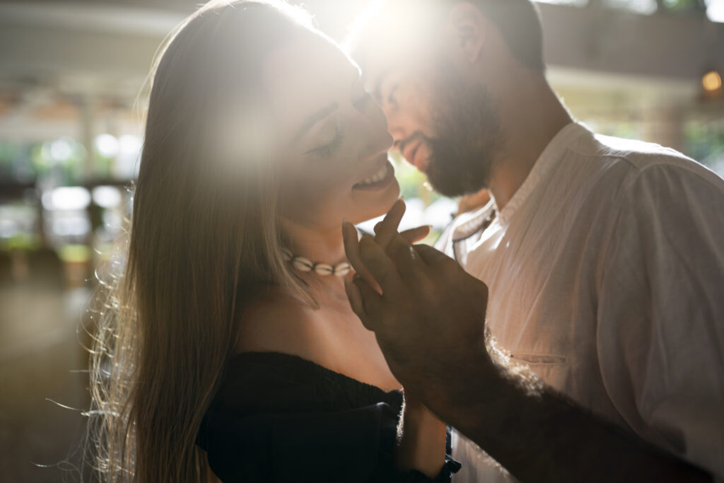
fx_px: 704
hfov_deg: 54.4
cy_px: 242
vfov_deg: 37.9
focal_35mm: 35
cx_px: 362
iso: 100
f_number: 2.2
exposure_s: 1/200
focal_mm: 35
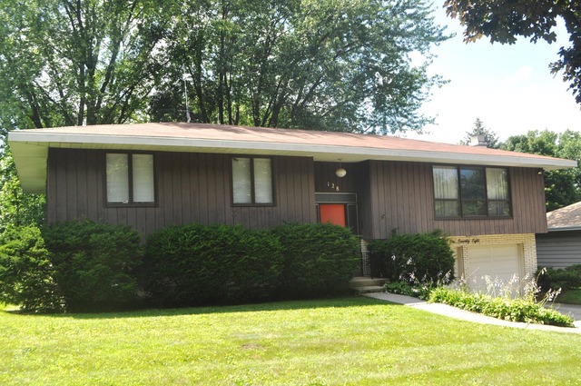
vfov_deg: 39.9
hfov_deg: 57.3
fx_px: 532
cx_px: 290
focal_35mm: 33
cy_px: 193
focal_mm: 22
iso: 200
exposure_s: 1/200
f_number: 9
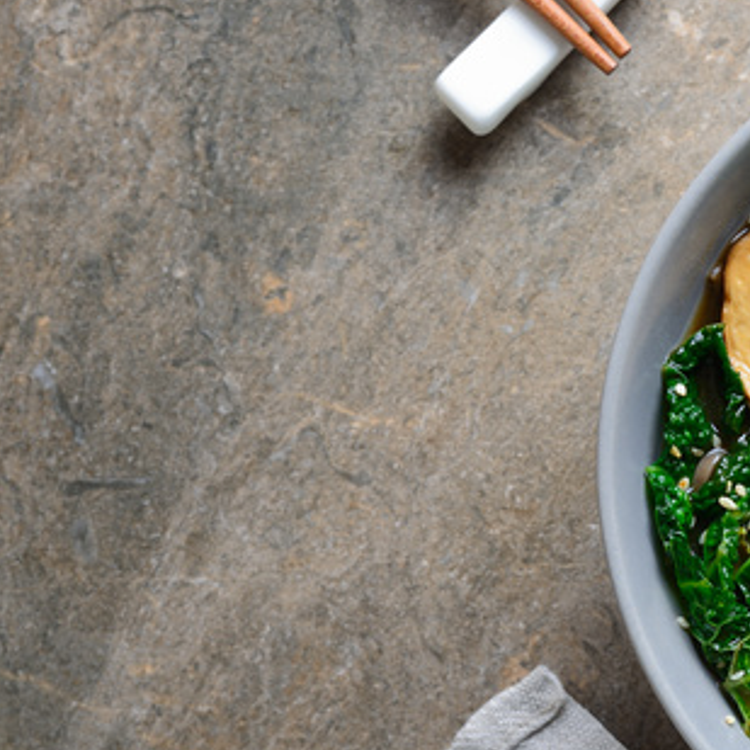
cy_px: 459
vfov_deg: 15.8
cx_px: 738
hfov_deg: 15.6
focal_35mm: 110
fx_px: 2696
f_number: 9
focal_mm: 50
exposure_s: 1/10
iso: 100
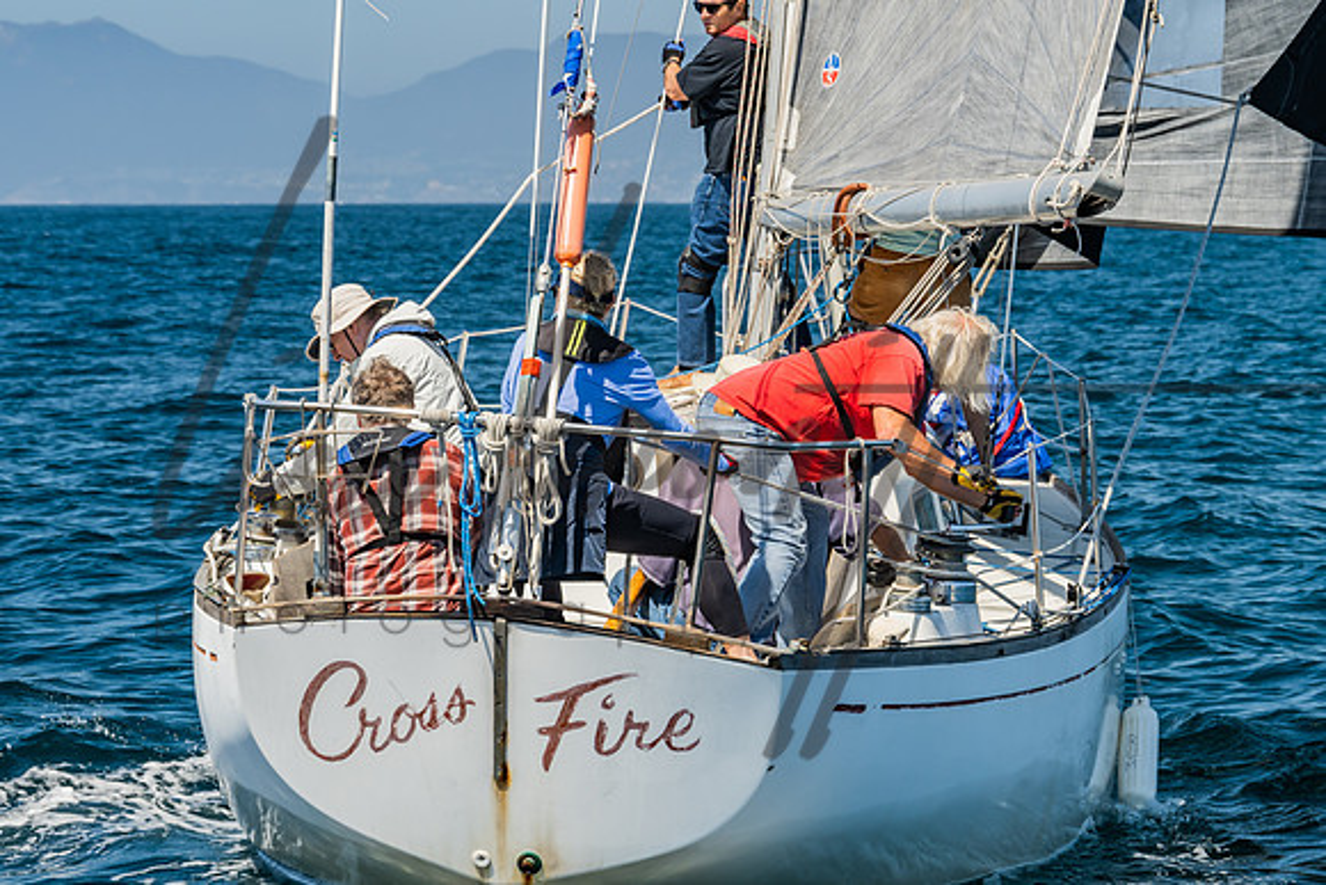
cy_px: 247
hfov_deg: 15.4
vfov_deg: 10.3
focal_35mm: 133
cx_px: 666
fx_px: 4890
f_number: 6.3
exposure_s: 1/320
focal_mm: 90
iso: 160
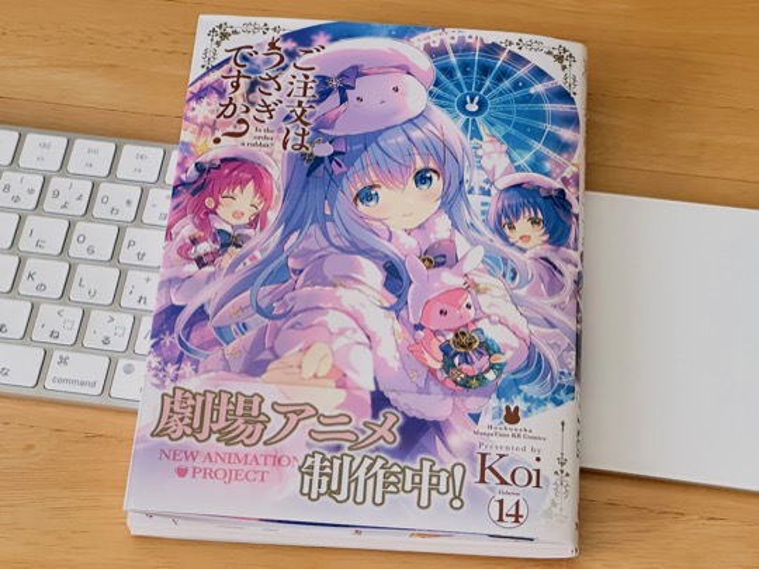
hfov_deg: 25.3
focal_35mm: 77
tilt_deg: -54.3
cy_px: 284
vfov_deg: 19.1
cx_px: 380
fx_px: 1688
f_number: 2.8
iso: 800
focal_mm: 9
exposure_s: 1/59
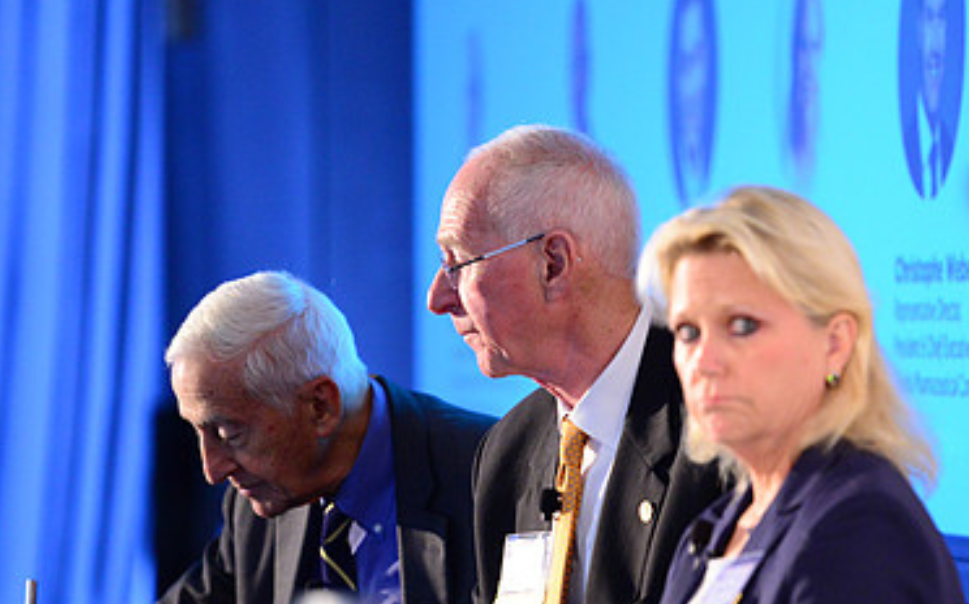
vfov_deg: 4.1
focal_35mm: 318
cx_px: 560
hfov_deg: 6.6
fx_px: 8393
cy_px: 428
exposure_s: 1/125
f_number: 2.8
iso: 4000
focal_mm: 200
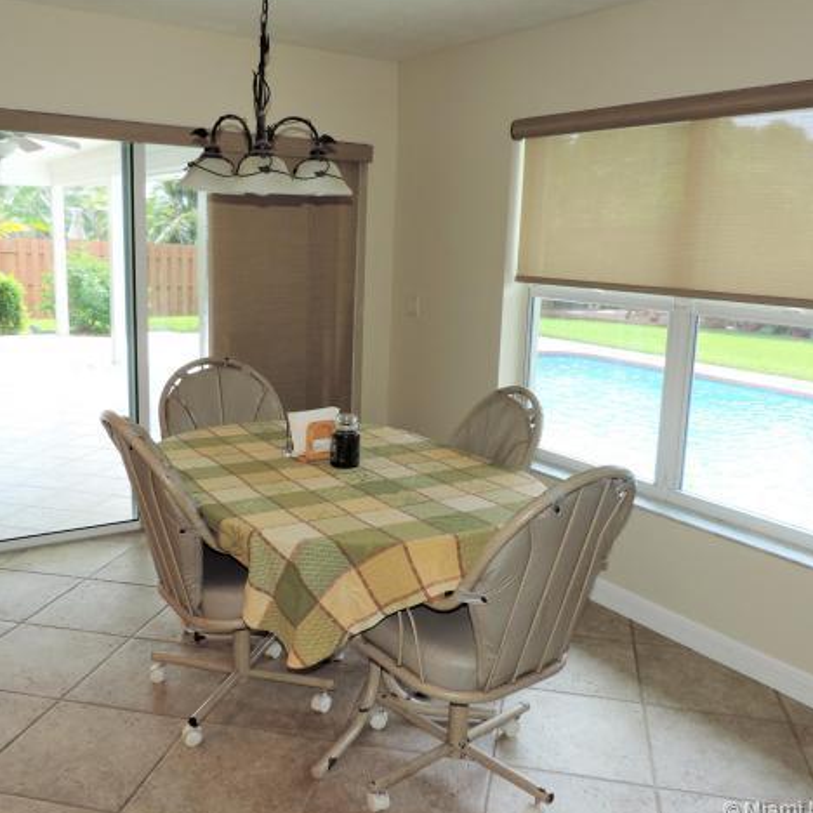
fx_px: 771
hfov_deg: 55.6
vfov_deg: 55.6
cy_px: 408
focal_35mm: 29
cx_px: 403
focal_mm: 4.3
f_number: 3
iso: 80
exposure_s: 1/60
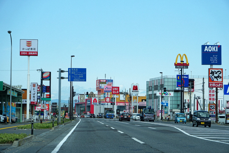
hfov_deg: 19.5
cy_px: 76
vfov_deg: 13.0
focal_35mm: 105
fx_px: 668
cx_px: 114
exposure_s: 1/640
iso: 100
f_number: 4.5
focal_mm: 70
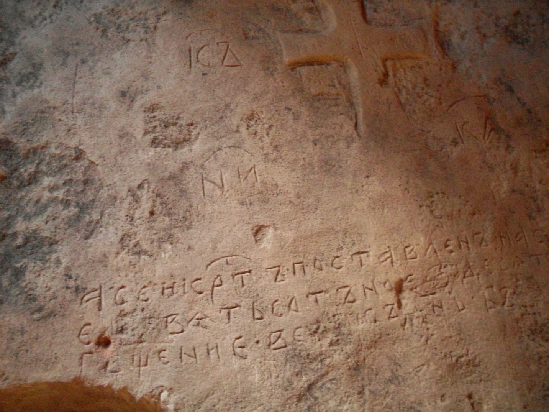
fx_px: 603
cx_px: 274
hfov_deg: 49.0
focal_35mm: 38
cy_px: 206
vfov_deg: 37.7
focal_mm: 6.3
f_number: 2.8
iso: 400
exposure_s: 1/8
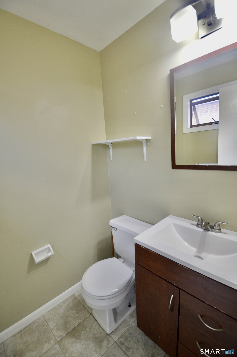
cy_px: 178
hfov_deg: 77.2
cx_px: 118
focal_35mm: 15
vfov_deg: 100.4
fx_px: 148
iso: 400
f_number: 4
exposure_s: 1/60
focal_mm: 10
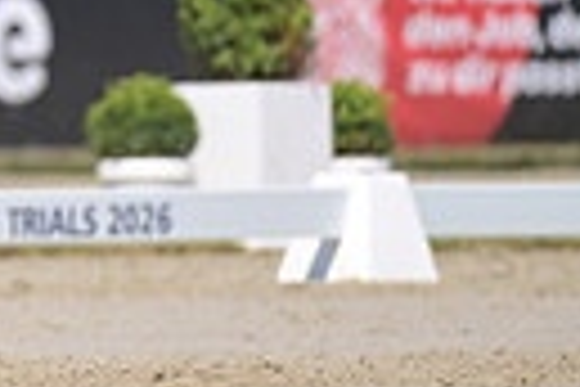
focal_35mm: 1619
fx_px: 26082
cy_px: -214
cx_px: -692
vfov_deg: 0.8
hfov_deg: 1.3
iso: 220
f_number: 5
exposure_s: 1/1250
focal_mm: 360
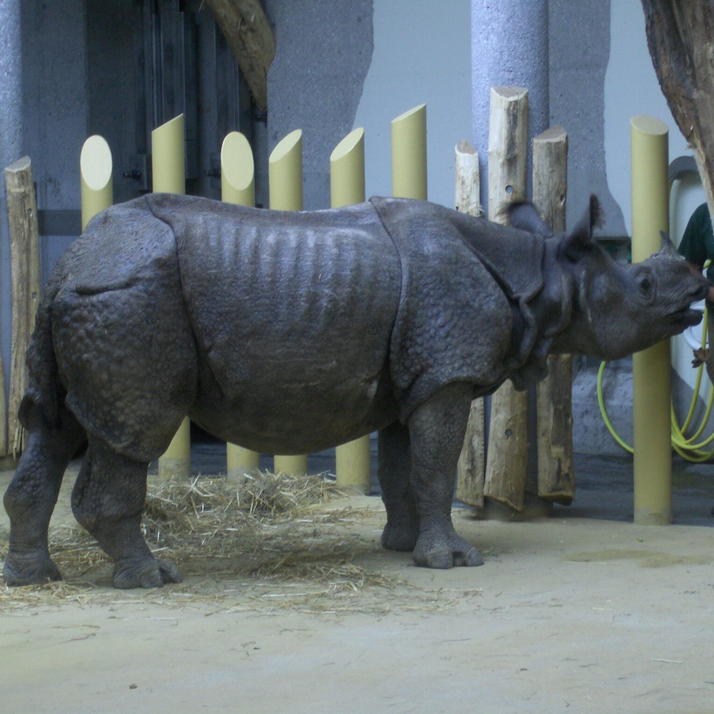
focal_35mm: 124
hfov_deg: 14.1
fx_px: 2894
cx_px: 351
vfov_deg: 14.1
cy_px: 357
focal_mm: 22.5
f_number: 5
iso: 200
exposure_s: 1/14.3
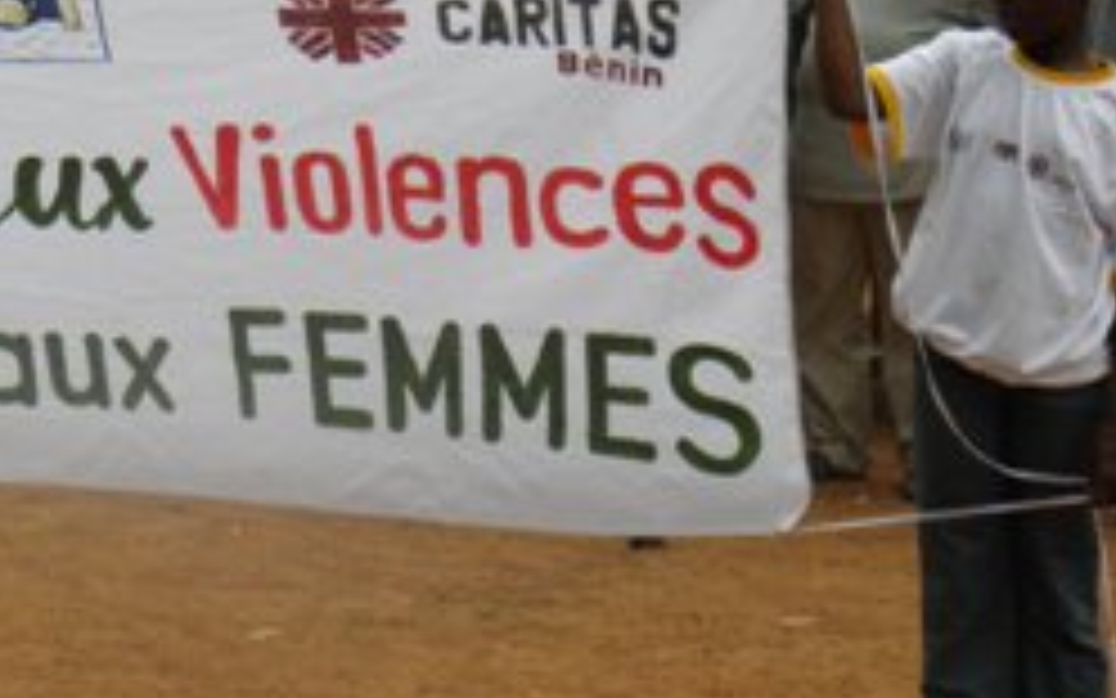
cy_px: 32
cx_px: 122
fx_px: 4258
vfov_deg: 9.3
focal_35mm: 140
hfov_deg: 14.8
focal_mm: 13.2
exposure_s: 1/40
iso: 250
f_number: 3.9
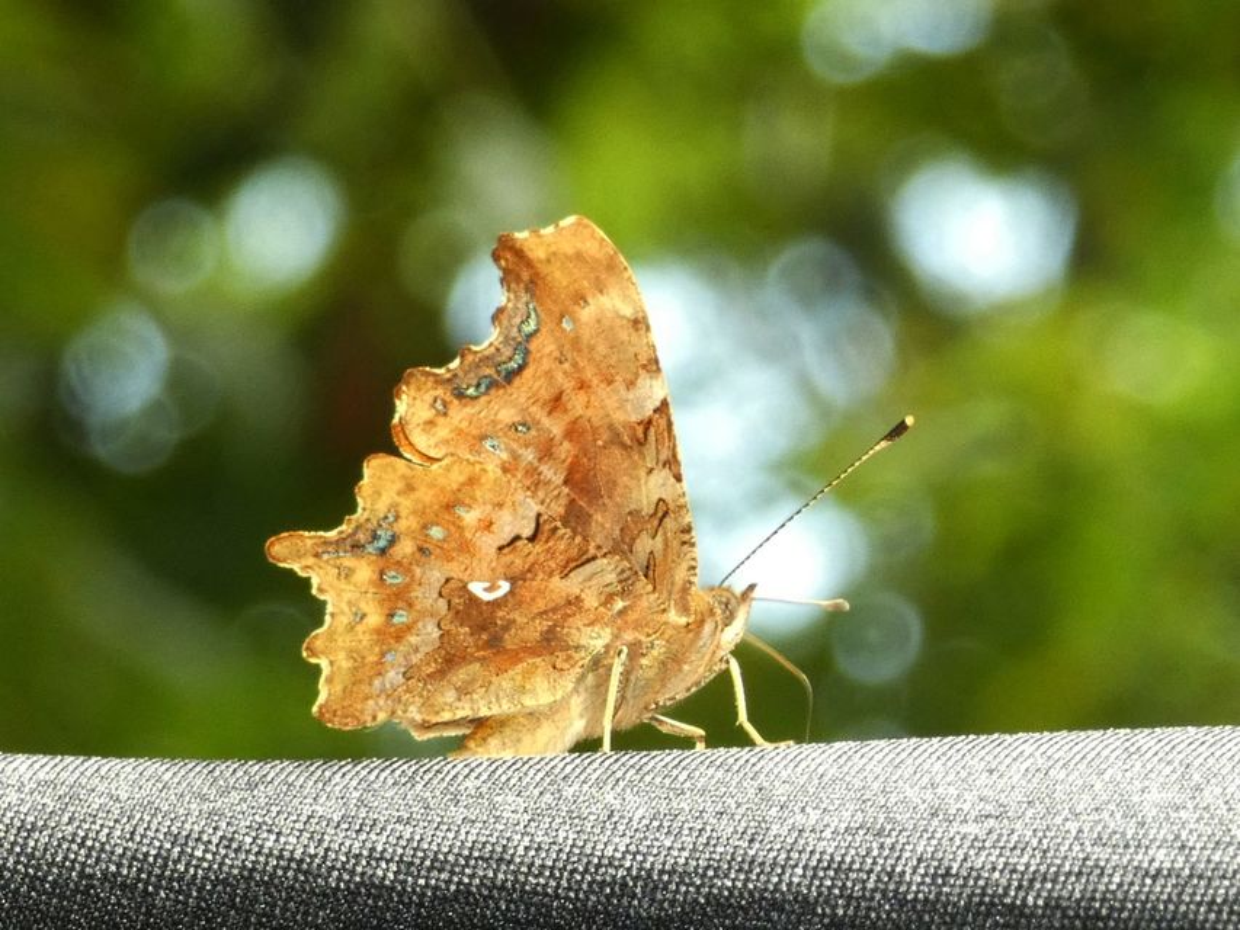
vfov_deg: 8.4
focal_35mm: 177
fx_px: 6341
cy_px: 465
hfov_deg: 11.2
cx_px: 620
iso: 320
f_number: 5.5
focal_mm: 31.7
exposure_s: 1/60
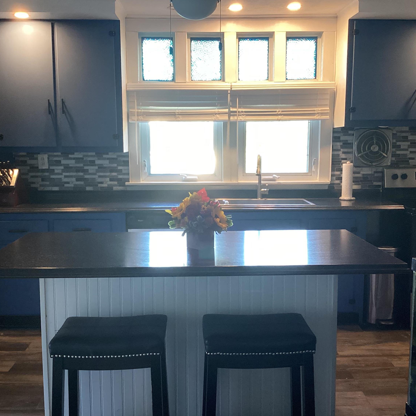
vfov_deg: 44.9
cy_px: 206
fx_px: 503
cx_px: 204
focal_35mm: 37
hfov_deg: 44.9
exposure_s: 1/50
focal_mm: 3.3
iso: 125
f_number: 2.4
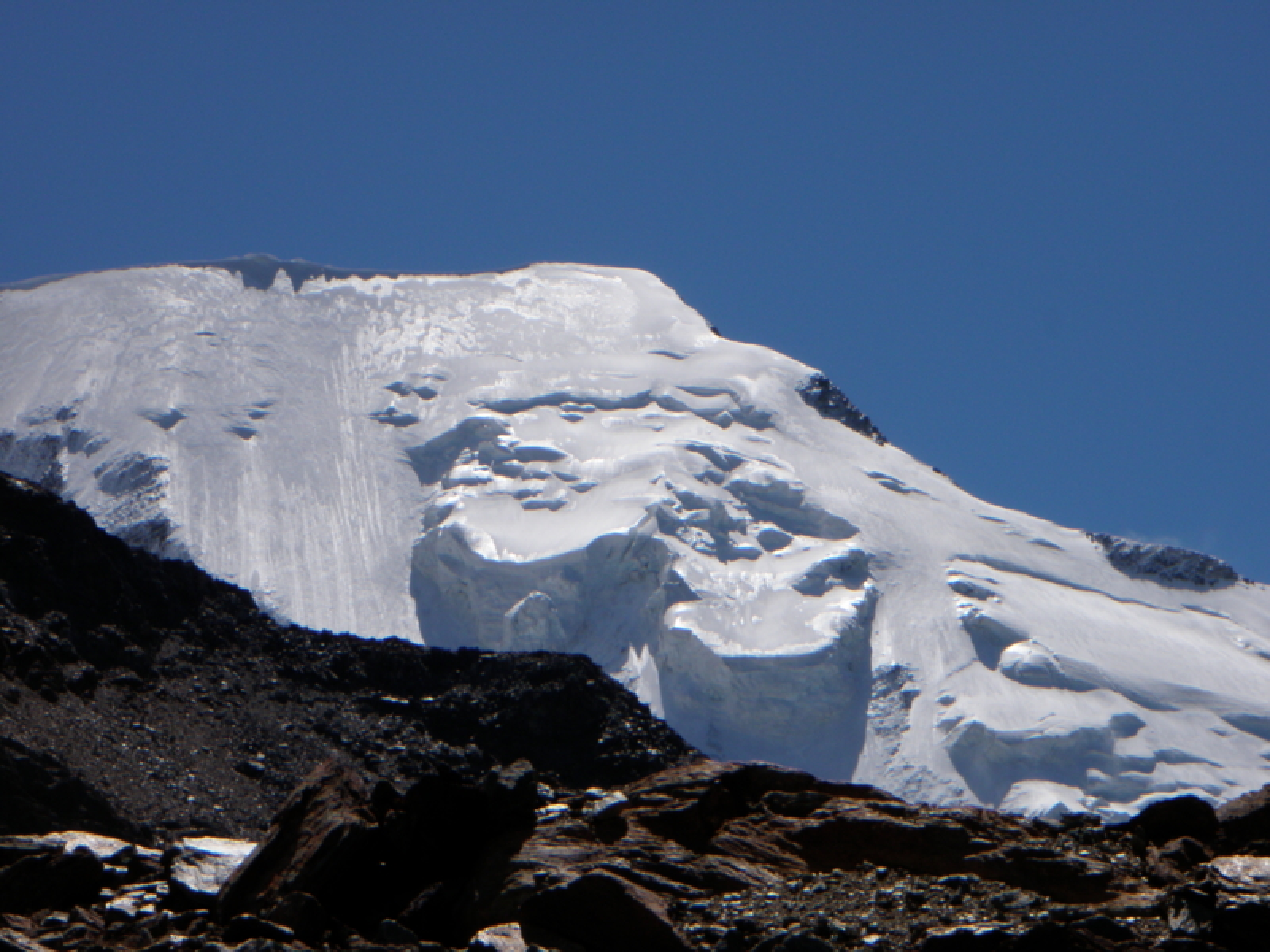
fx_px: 4182
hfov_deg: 17.3
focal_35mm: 114
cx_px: 635
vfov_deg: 13.0
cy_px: 476
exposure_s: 1/500
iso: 80
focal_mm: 20.1
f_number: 8
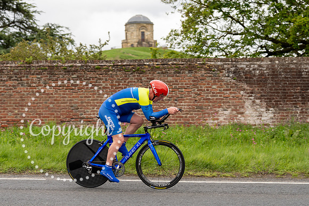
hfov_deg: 25.9
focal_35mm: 78
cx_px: 137
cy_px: 101
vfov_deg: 17.5
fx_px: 671
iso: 250
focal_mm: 70
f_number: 3.5
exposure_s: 1/1000
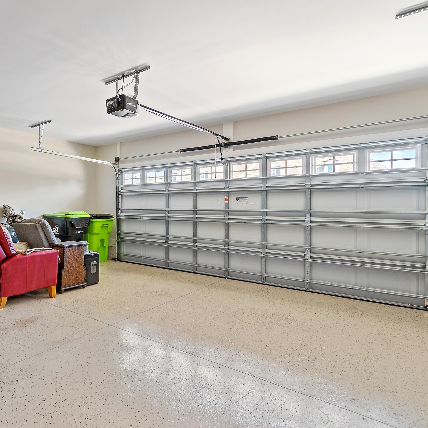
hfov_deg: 65.4
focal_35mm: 21
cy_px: 213
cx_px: 83
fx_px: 294
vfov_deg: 72.1
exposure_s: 1/2
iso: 100
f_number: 4.5
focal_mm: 10
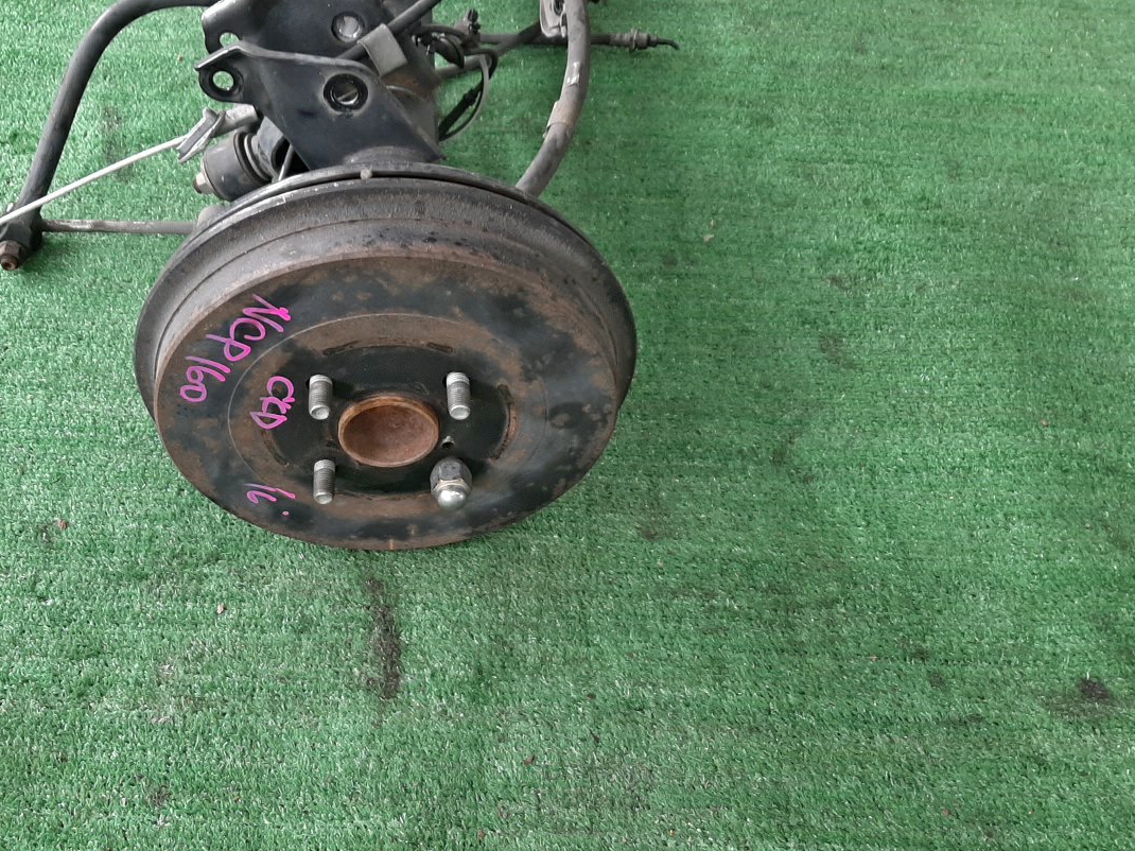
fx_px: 1147
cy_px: 453
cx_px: 396
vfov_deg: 40.7
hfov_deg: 51.8
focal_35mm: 35
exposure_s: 1/50
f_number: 1.7
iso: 96
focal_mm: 3.93
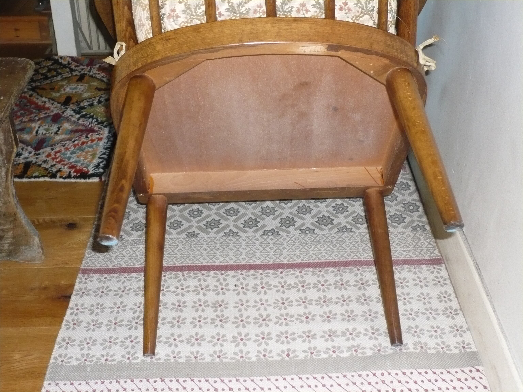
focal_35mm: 45
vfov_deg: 32.2
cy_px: 196
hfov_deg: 42.1
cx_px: 262
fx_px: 680
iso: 250
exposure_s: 1/30
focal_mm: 7.4
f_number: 3.5
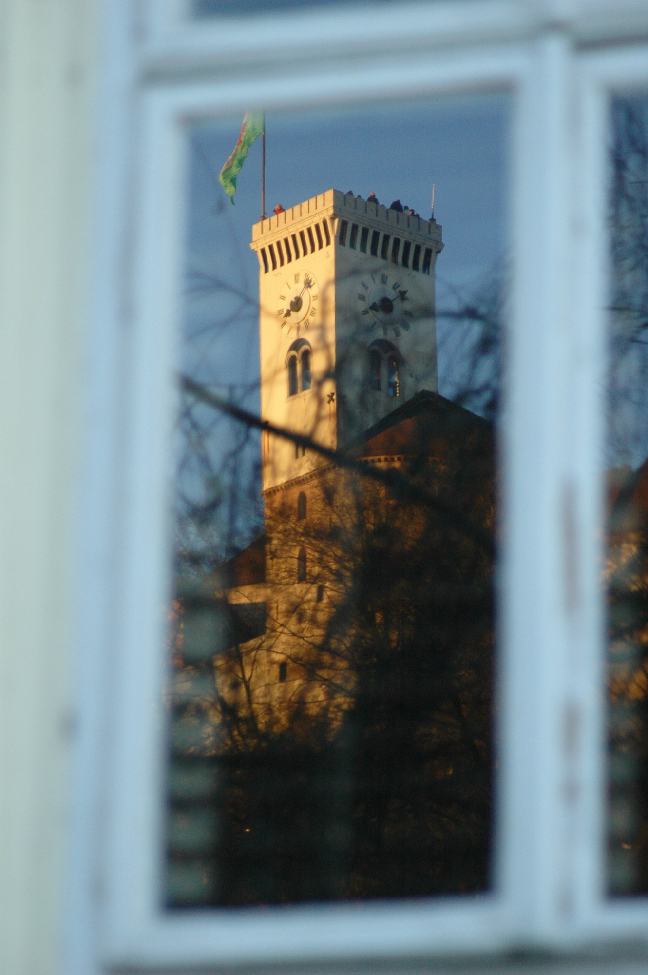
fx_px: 5274
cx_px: 324
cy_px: 488
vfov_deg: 10.6
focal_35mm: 195
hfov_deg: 7.0
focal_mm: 130
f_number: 4.5
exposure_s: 1/125
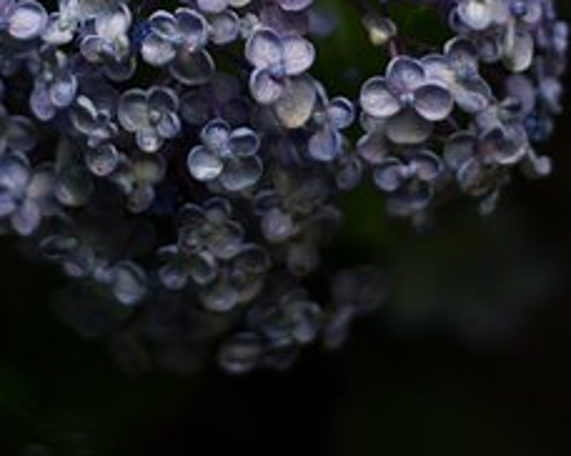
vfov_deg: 9.6
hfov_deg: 12.2
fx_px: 2668
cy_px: -125
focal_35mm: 158
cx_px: 200
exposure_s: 1/200
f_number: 1.8
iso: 100
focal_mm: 50
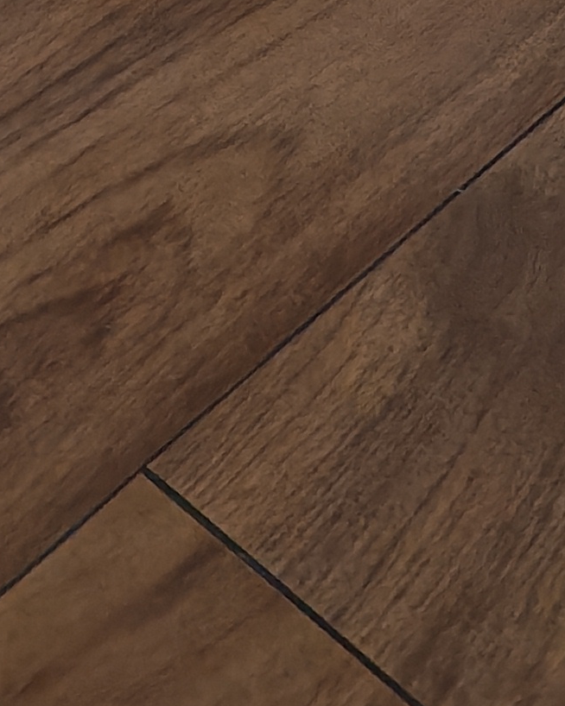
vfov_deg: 14.3
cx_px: 169
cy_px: -46
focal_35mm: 132
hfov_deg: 11.7
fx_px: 2760
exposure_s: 1/20
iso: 3200
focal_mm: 6.12
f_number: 1.9
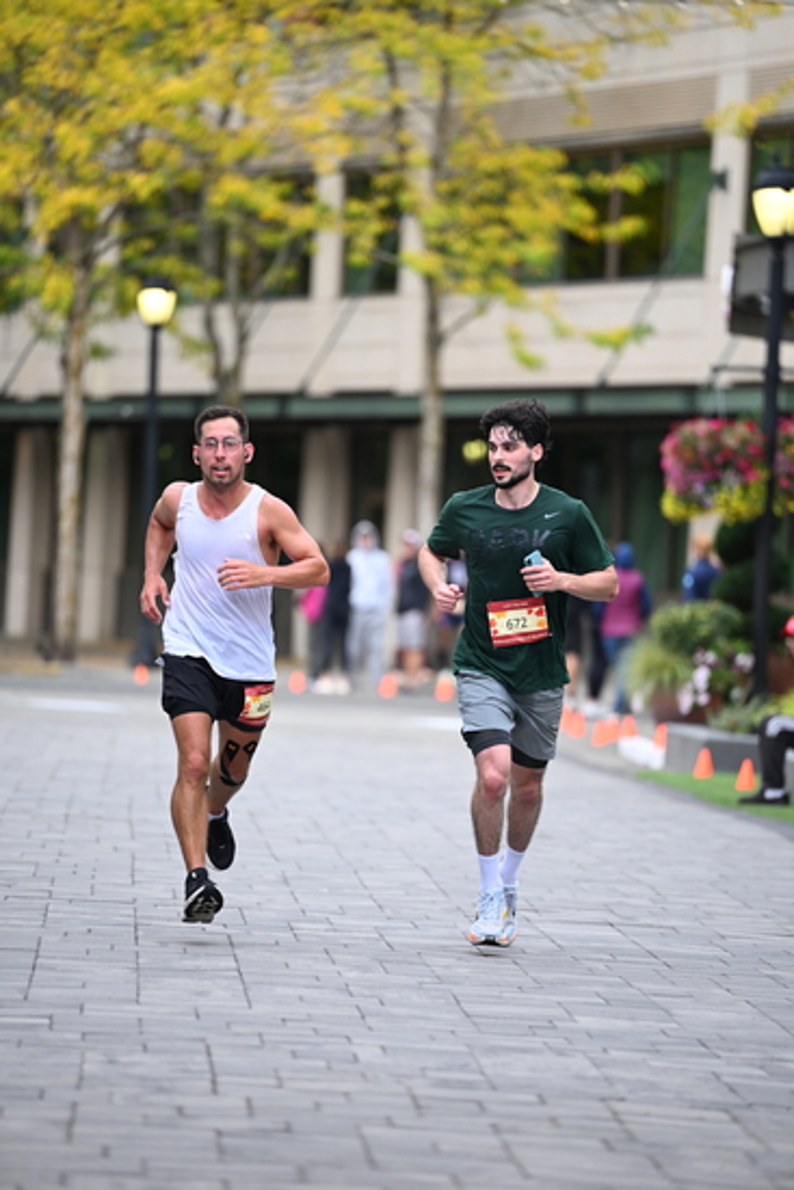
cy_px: 595
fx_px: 6612
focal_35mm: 200
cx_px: 397
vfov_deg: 10.3
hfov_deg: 6.9
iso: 1000
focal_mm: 200
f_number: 2.8
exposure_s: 1/1600
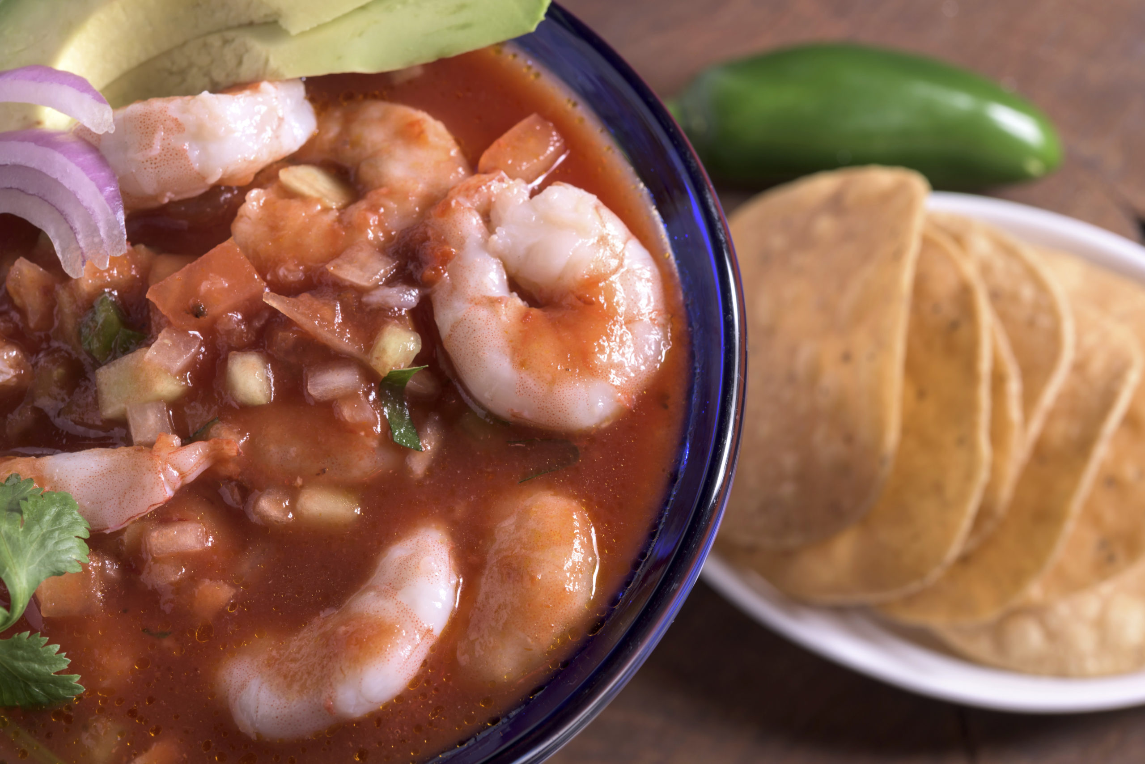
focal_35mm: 60
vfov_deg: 22.6
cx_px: 572
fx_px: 1909
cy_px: 382
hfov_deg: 33.4
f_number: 11
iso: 80
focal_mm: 60
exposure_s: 1/125
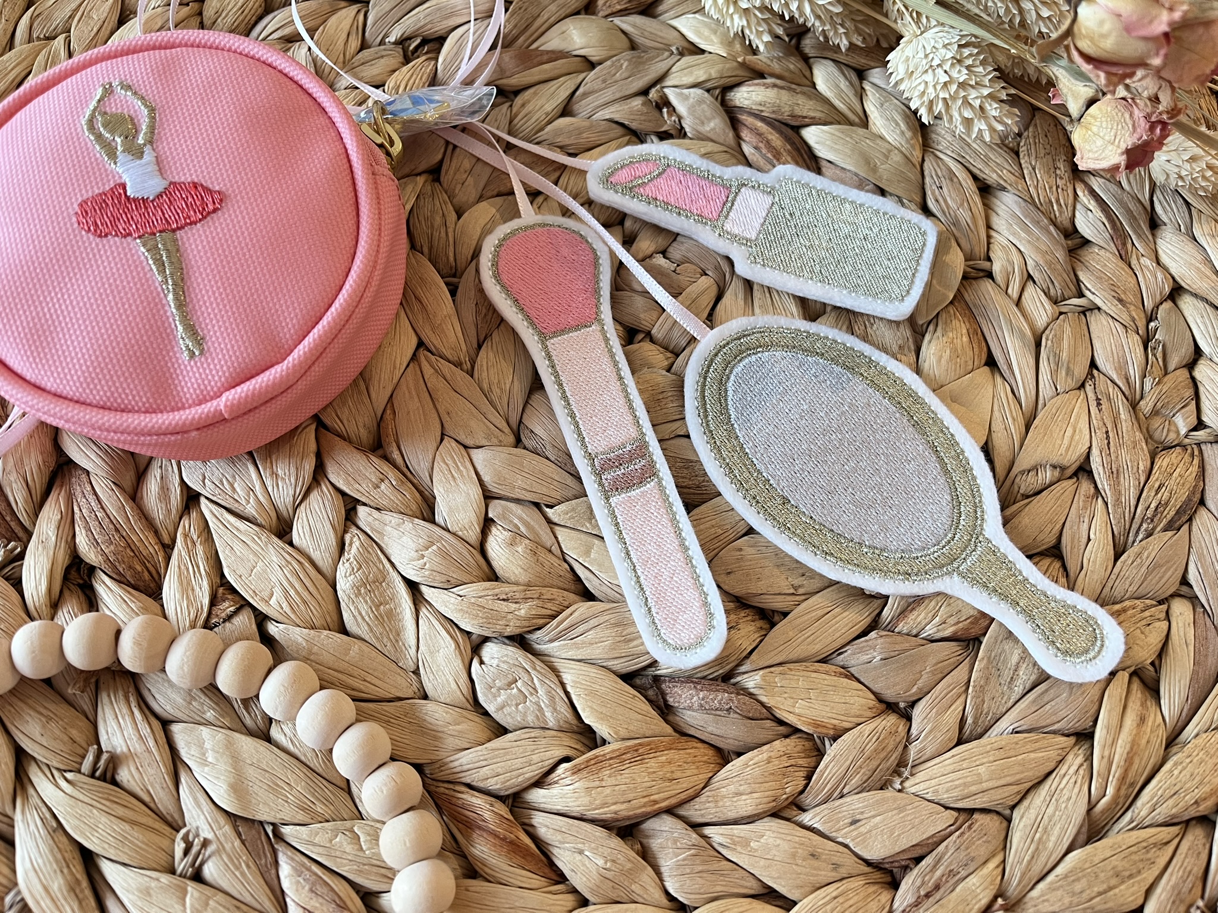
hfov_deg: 67.3
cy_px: 456
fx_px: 915
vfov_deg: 53.1
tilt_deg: -69.8
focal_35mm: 26
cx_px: 609
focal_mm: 5.1
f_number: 1.6
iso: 100
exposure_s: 1/50
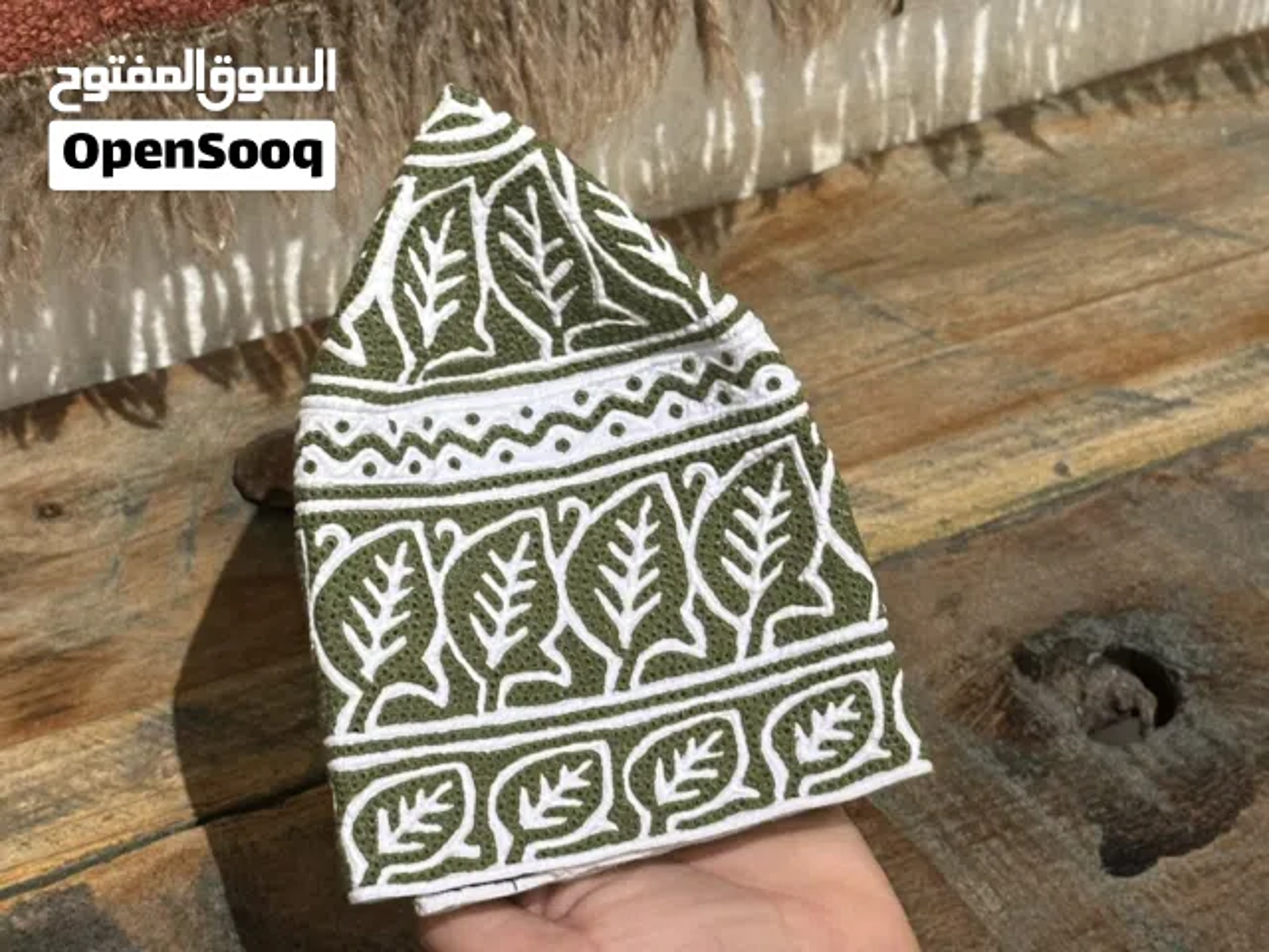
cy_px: 476
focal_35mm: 48
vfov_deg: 30.3
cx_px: 634
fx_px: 1760
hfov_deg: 39.7
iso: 200
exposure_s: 1/33
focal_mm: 6.86
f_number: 1.78
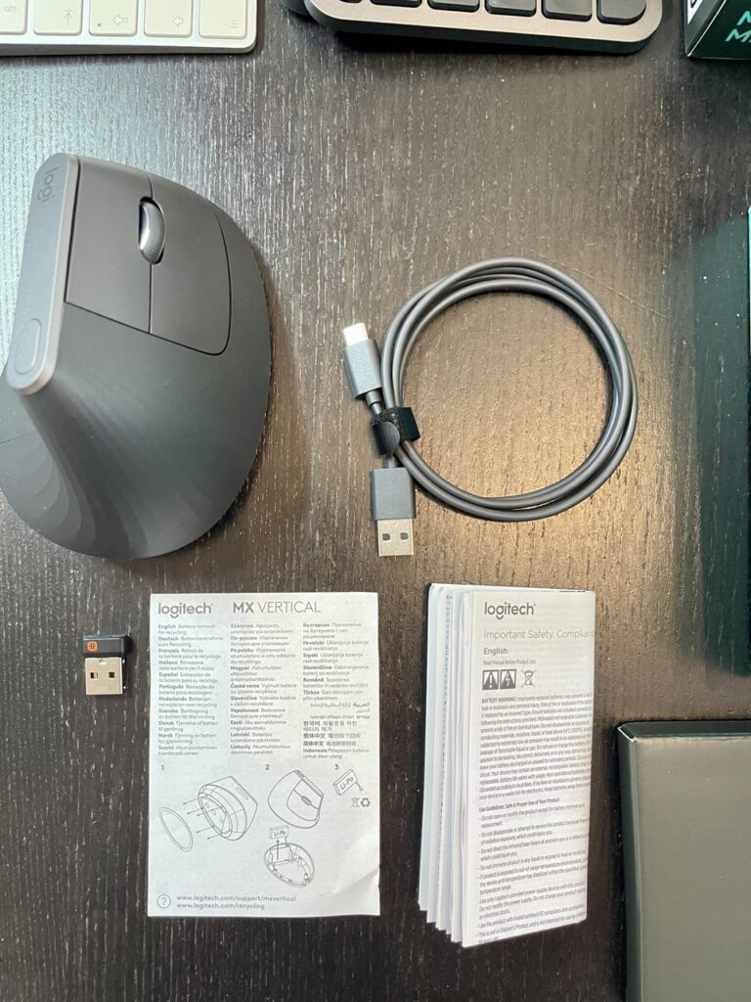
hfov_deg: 54.9
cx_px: 376
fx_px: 723
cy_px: 501
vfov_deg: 69.4
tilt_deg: -88.0
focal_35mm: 25
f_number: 1.6
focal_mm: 5.1
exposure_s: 1/50
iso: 500
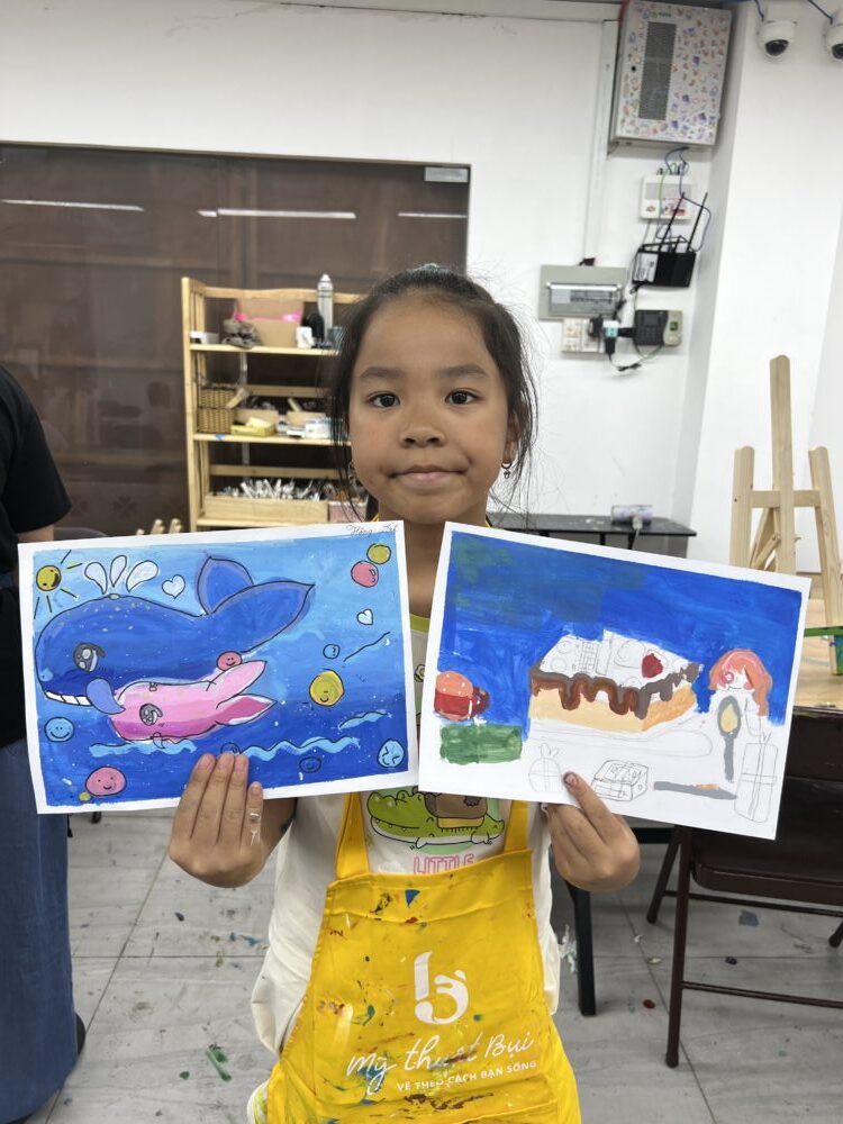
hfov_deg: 53.1
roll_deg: -1.4
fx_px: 844
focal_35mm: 26
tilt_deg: -13.4
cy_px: 562
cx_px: 422
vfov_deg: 67.3
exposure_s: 1/102
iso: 32
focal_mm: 5.7
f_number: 1.5
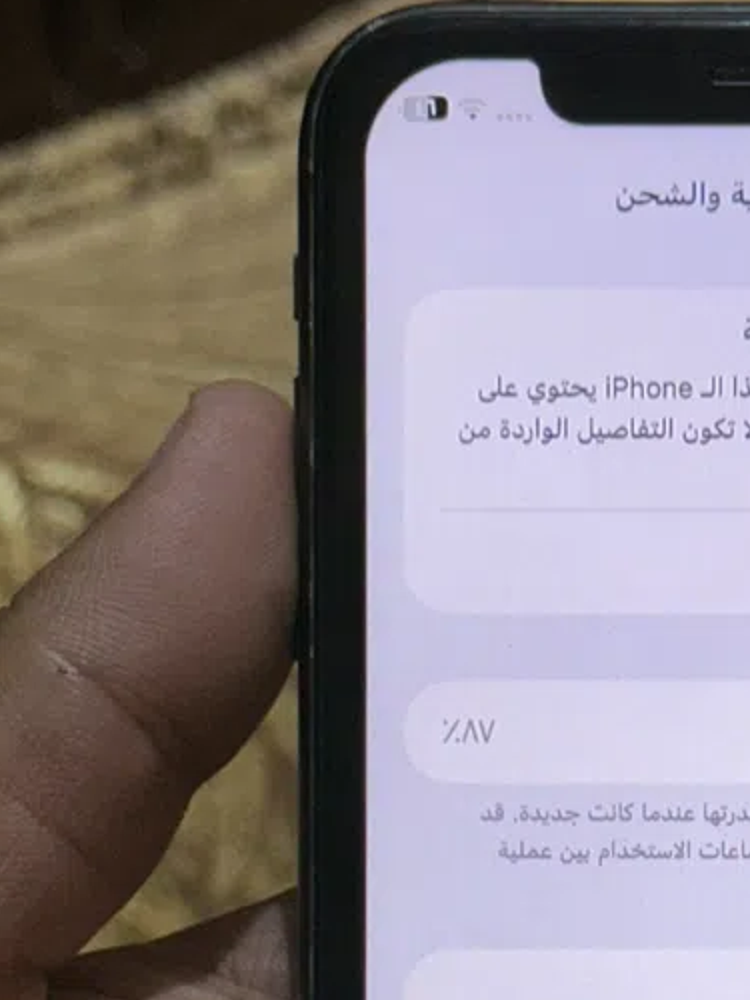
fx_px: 3784
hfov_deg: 11.2
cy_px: 879
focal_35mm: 131
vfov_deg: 14.9
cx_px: 712
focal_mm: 6.86
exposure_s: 1/50
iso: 64
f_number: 1.78
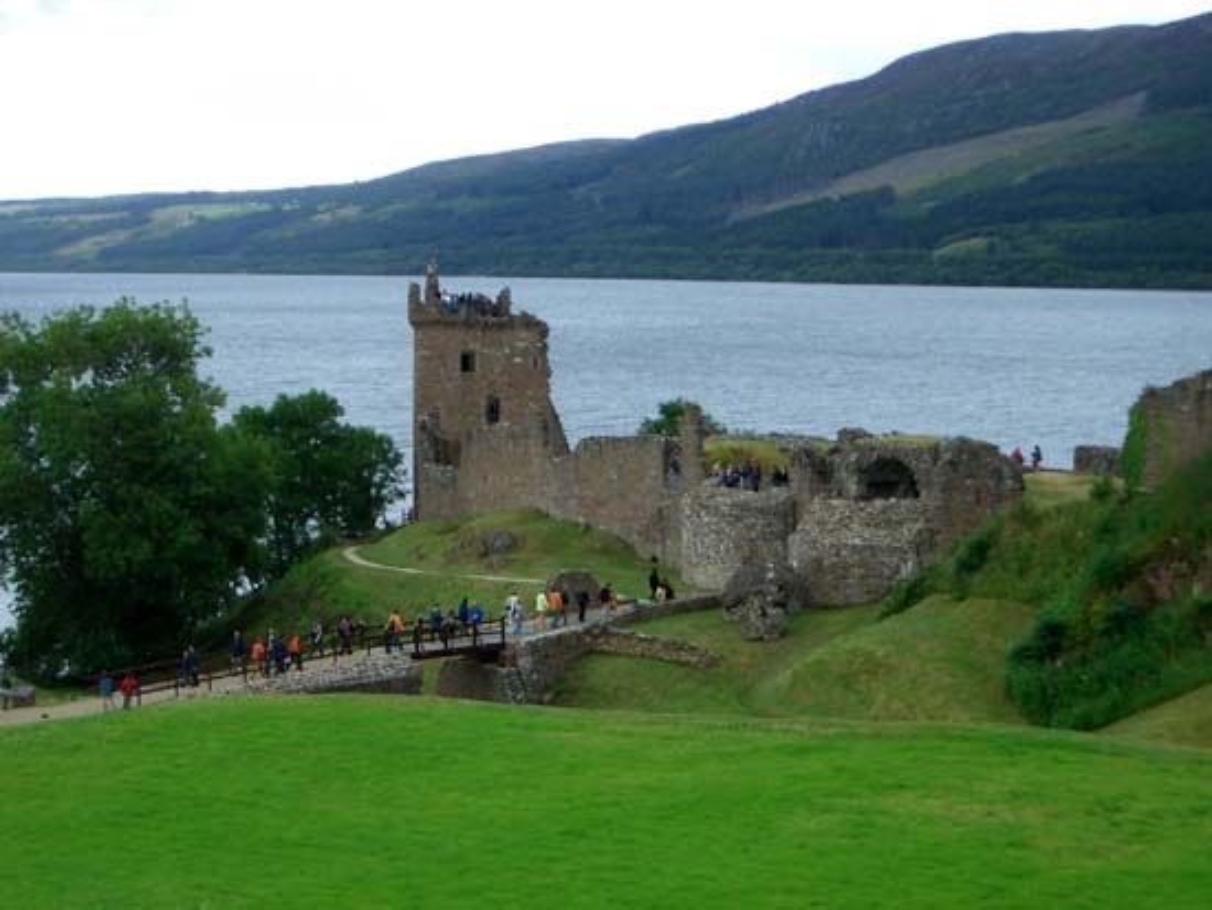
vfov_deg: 19.9
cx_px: 606
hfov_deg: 26.3
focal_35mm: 74
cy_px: 455
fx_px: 2592
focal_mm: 12.2
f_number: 3.9
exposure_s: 1/125
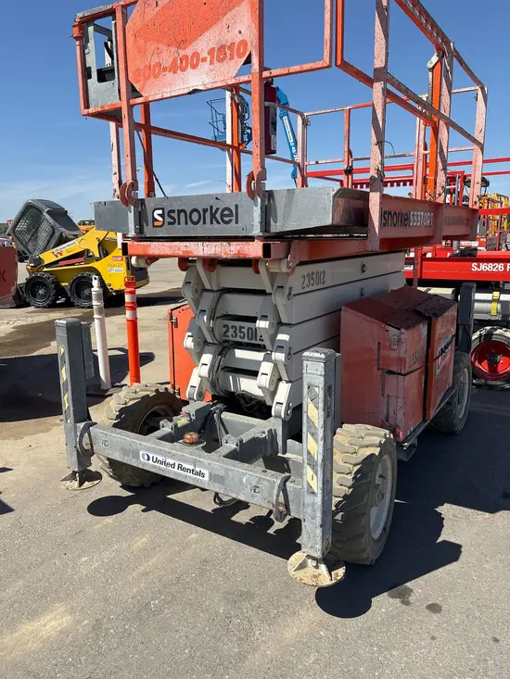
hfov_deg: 53.1
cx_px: 255
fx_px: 511
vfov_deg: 67.3
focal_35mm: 26
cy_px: 340
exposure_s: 1/3413
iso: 50
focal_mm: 5.96
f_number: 1.6
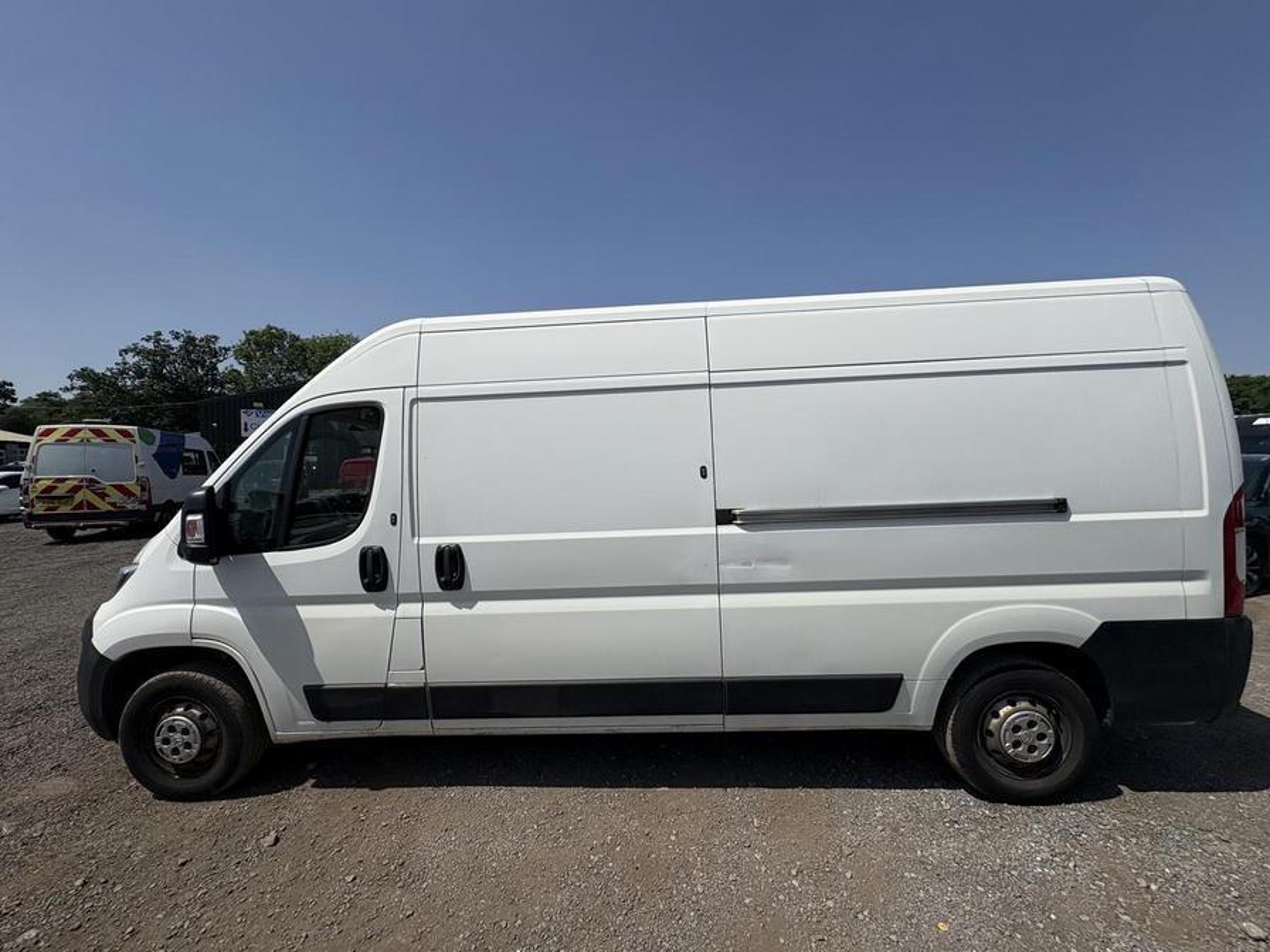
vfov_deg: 85.7
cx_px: 635
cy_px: 476
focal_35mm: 14
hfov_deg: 102.1
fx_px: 514
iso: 50
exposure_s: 1/6135
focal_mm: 2.22
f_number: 2.2
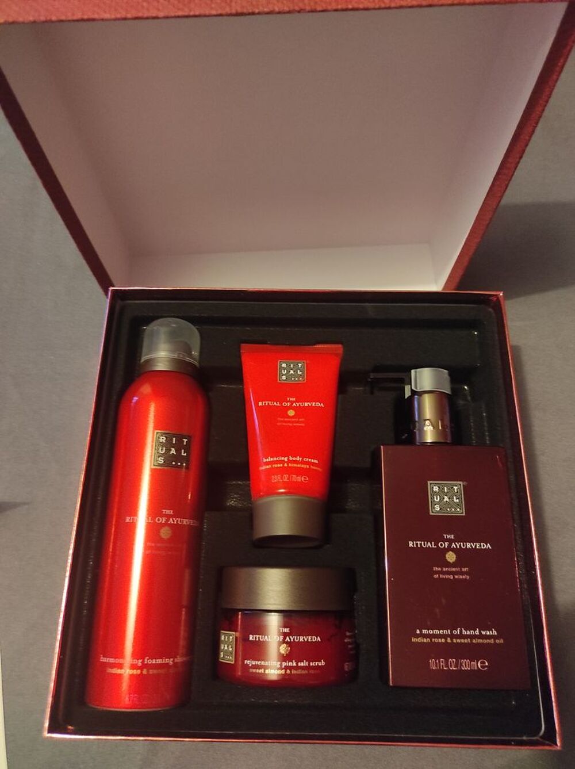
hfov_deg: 54.8
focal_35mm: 25
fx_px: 555
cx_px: 288
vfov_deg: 69.4
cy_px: 384
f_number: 1.89
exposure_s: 1/17
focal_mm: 5.43
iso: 1448
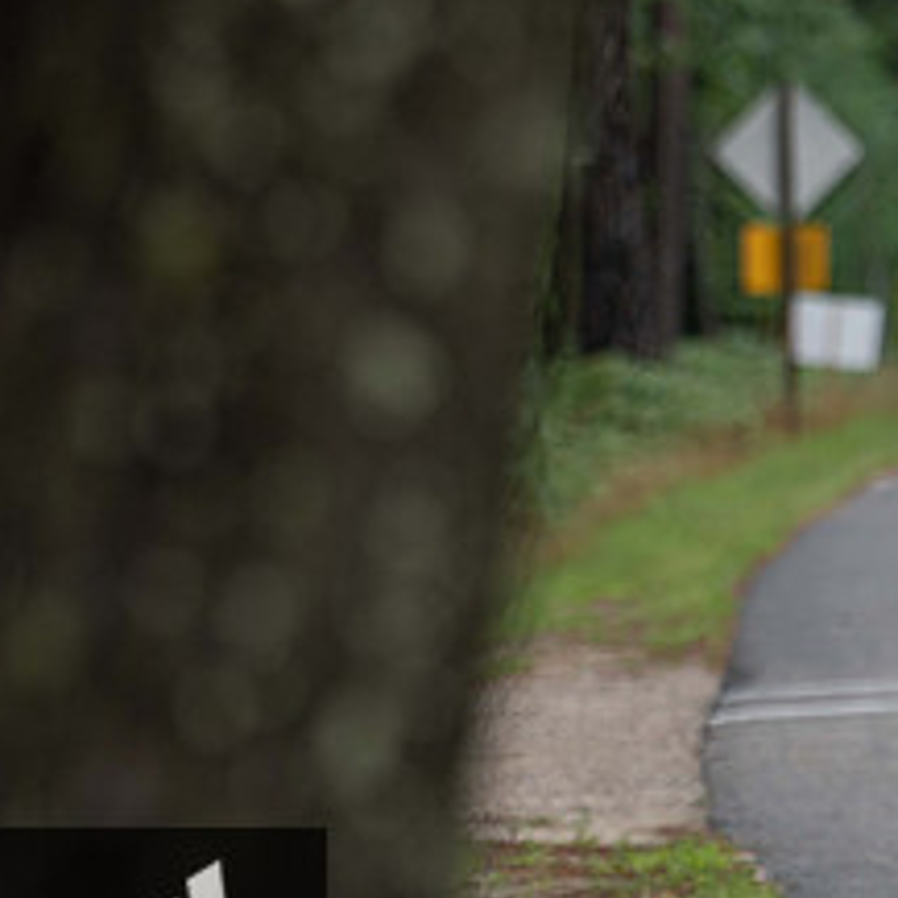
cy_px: 615
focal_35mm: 454
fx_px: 13325
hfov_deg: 3.9
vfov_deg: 3.9
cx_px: 939
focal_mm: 200
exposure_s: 1/400
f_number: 4
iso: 250
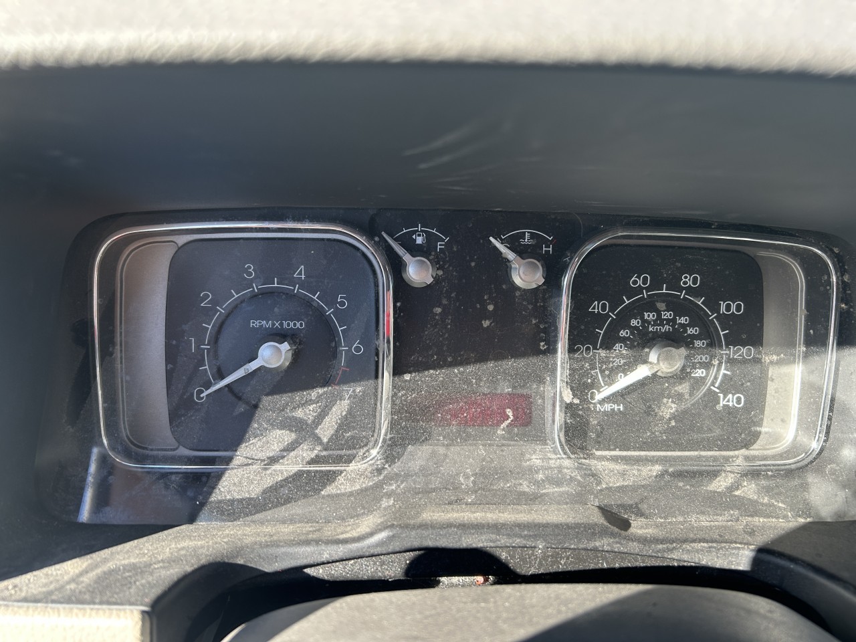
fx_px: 643
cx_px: 428
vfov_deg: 53.1
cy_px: 321
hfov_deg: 67.3
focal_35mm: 26
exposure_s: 1/274
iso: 40
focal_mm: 5.7
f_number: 1.5
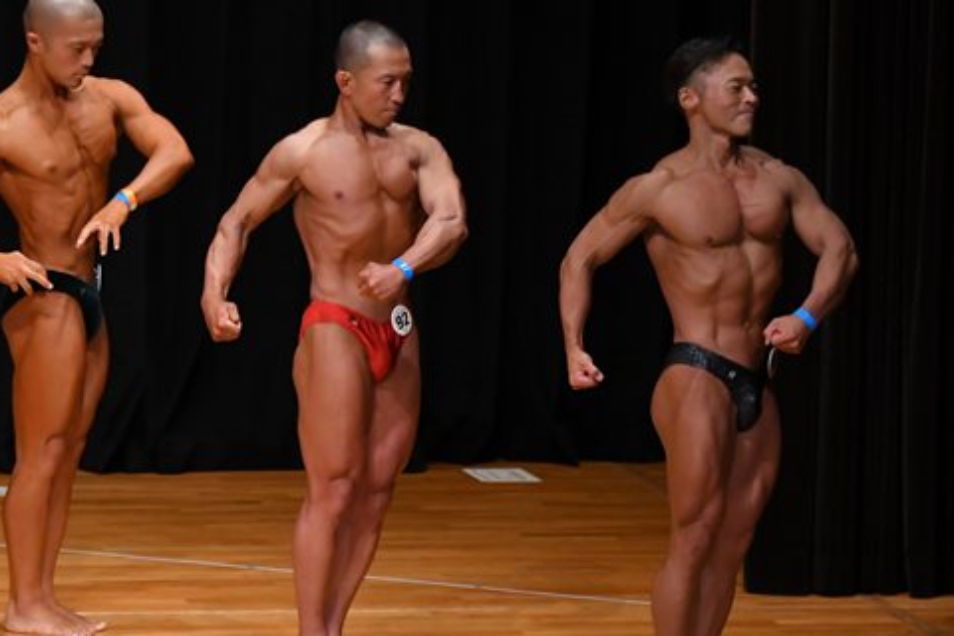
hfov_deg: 6.3
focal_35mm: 326
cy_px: 354
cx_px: 299
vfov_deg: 4.2
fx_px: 8638
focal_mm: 135
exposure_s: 1/400
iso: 3200
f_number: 5.6
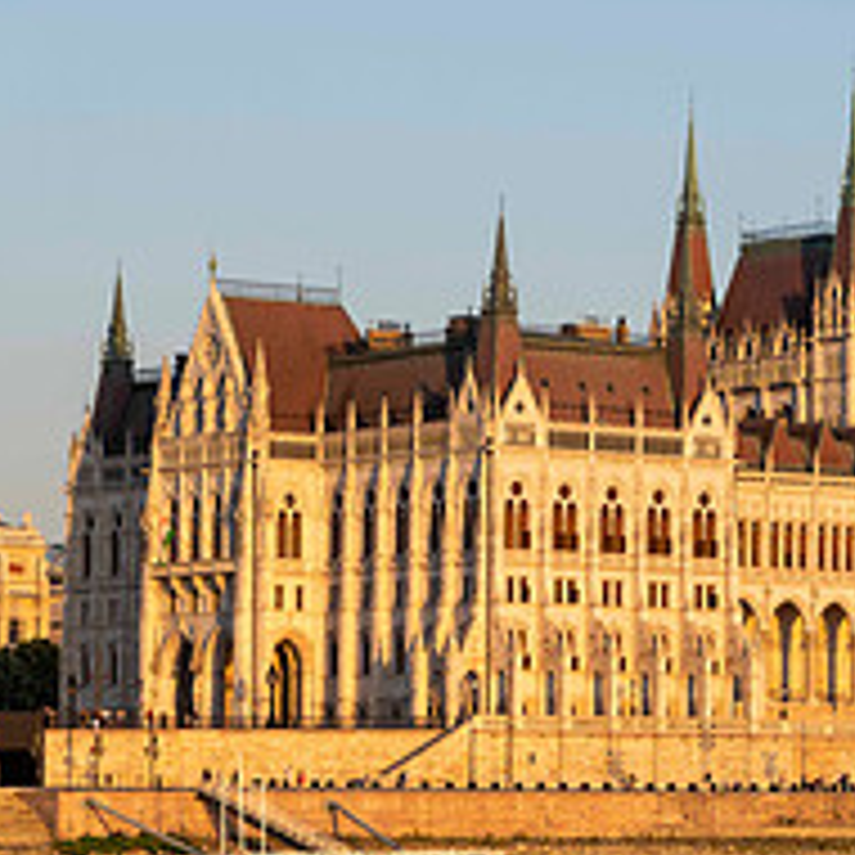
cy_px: 506
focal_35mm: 171
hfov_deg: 9.9
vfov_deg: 10.2
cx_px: 1242
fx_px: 4778
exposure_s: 1/320
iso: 64
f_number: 5
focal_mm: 66
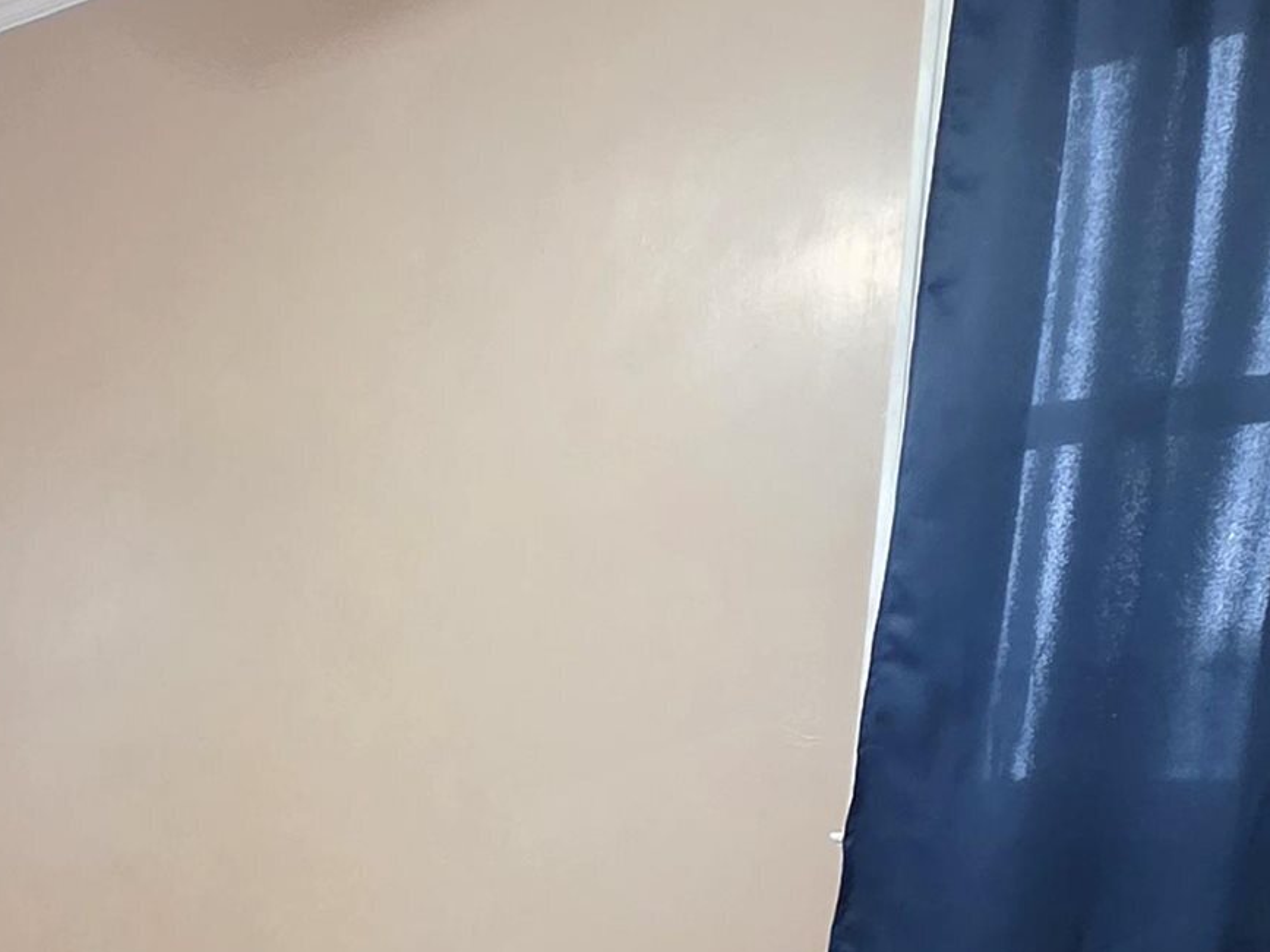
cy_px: 1158
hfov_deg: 36.1
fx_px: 1688
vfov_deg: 27.5
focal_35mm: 46
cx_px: -64
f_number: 1.9
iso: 400
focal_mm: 2.2
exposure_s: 1/60.2
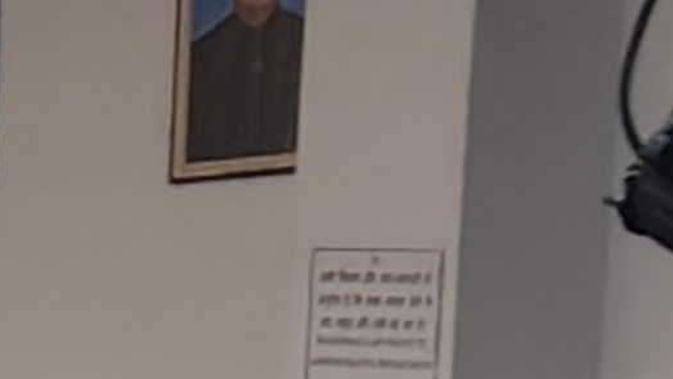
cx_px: -1659
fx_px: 6588
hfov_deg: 5.4
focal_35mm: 369
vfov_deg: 3.2
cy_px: 1242
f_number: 1.88
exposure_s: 1/33.3
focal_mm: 5.56
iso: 420
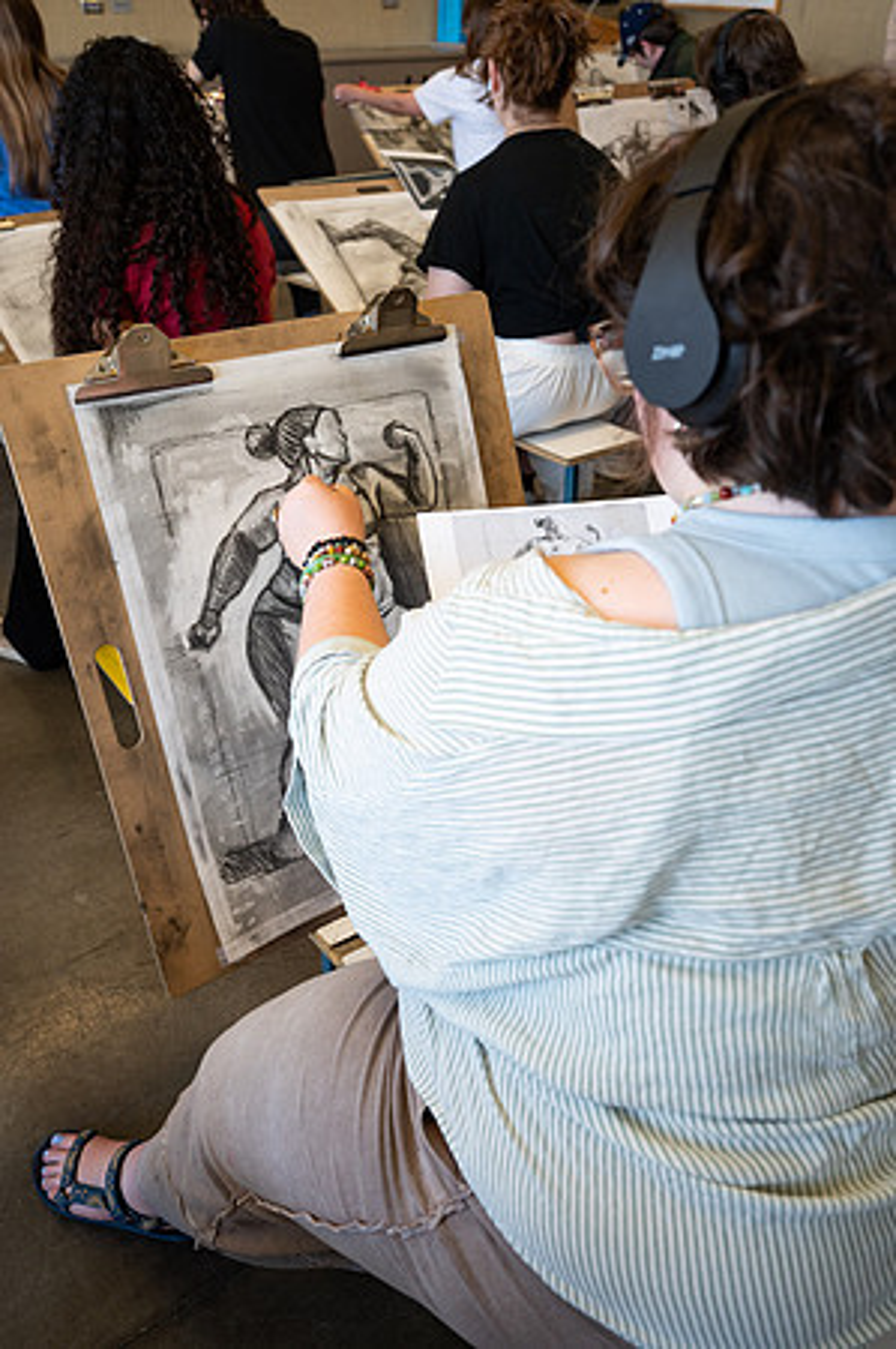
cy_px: 674
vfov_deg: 64.6
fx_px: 1066
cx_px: 448
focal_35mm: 28
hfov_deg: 45.6
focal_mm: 28.5
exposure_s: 1/160
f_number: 4
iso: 800
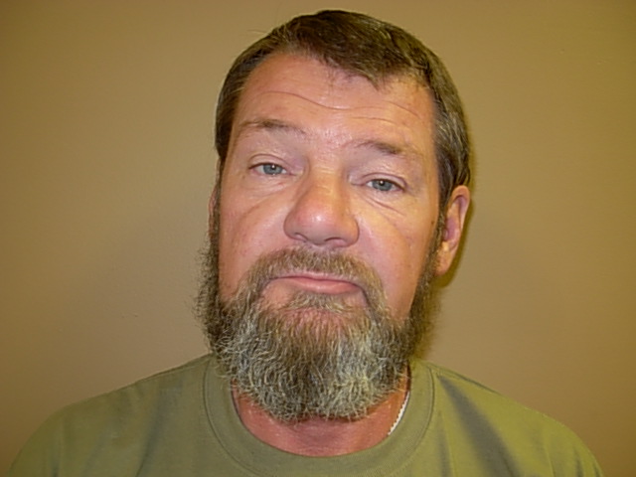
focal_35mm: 38
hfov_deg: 49.0
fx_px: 698
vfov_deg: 37.7
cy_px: 238
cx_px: 318
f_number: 2.9
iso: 79
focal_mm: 6.3
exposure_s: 1/22.6
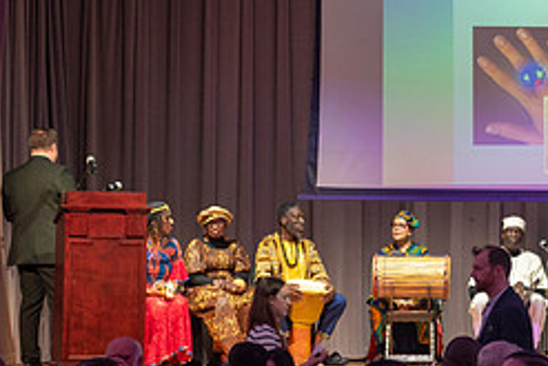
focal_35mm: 176
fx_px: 2681
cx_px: 566
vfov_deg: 7.8
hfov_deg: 11.5
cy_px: 161
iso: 2000
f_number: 3.2
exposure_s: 1/200
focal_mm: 70
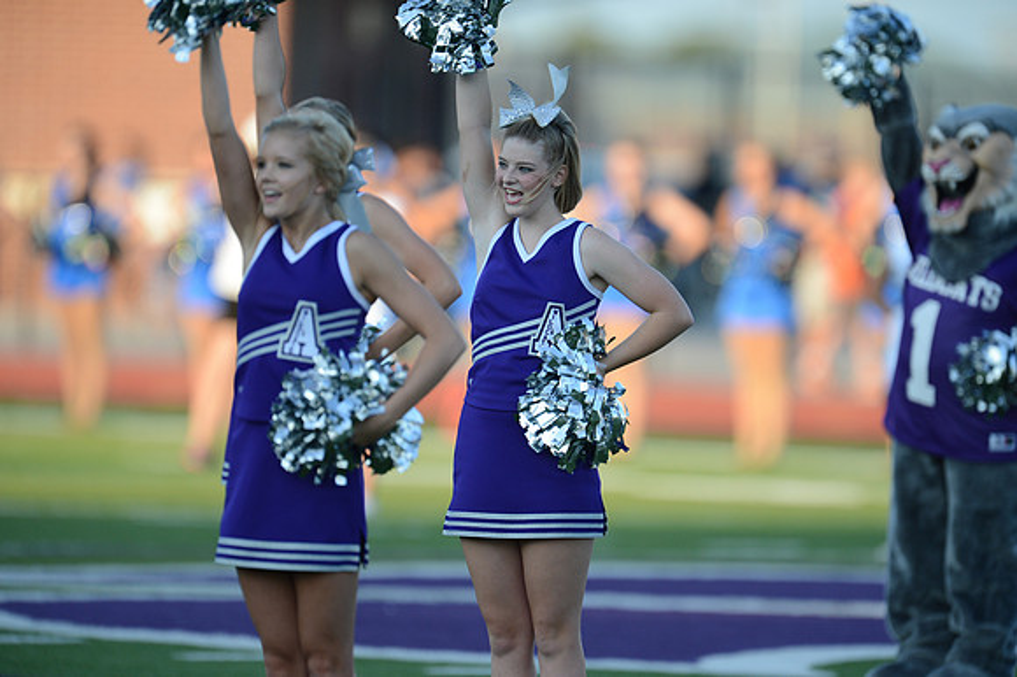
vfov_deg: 2.5
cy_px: 338
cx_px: 508
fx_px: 15528
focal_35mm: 550
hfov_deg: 3.8
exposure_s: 1/2000
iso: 800
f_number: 4
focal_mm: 550
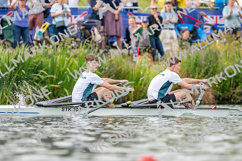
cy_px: 80
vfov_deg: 1.6
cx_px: 121
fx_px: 5634
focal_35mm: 838
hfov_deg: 2.5
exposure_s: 1/1600
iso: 800
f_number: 6.3
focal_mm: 559
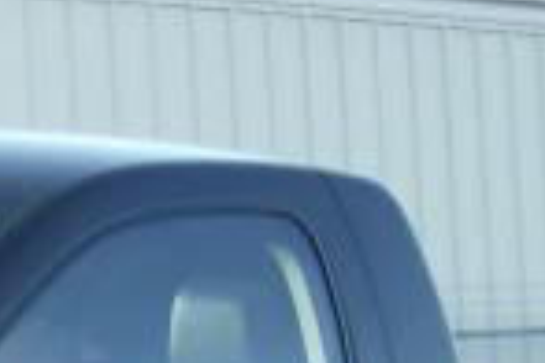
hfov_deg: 12.0
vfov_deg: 8.0
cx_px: -274
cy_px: 765
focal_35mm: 163
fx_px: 2467
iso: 100
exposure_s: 1/277
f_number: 2.8
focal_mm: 6
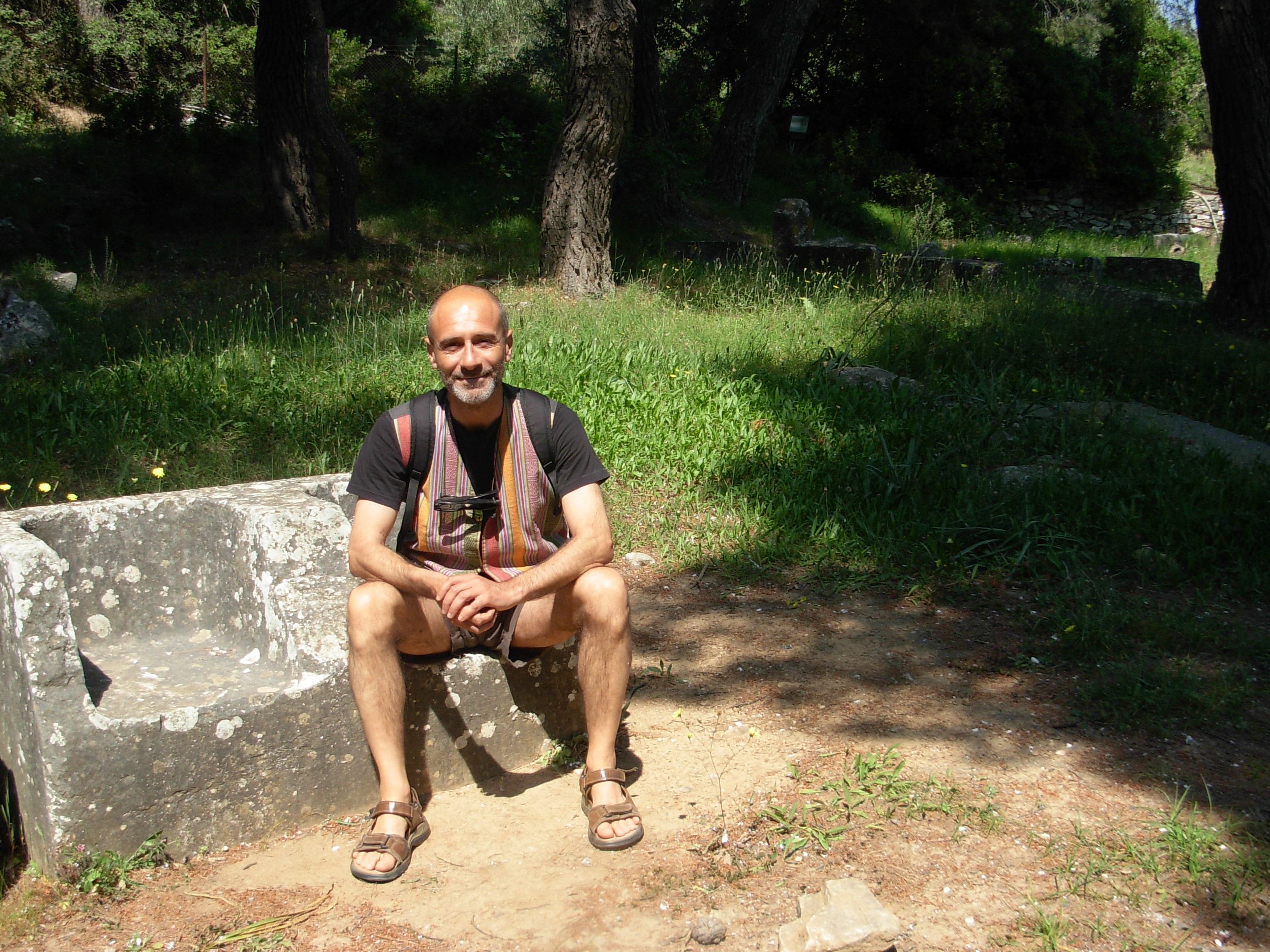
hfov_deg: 45.8
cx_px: 608
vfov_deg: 35.1
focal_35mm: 41
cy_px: 455
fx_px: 1504
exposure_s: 1/745
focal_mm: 6.3
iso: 79
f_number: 2.9
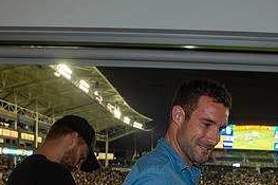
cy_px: 199
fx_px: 409
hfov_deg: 37.4
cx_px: 167
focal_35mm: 53
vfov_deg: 24.0
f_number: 6.3
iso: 640
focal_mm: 24
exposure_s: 1/80
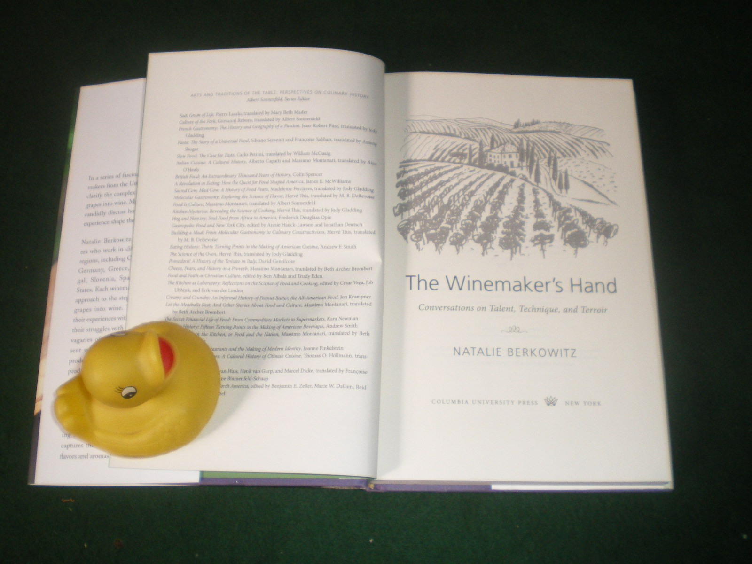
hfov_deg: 49.0
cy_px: 282
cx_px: 376
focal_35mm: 38
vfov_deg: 37.7
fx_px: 826
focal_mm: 6.3
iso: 200
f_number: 3.1
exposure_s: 1/50
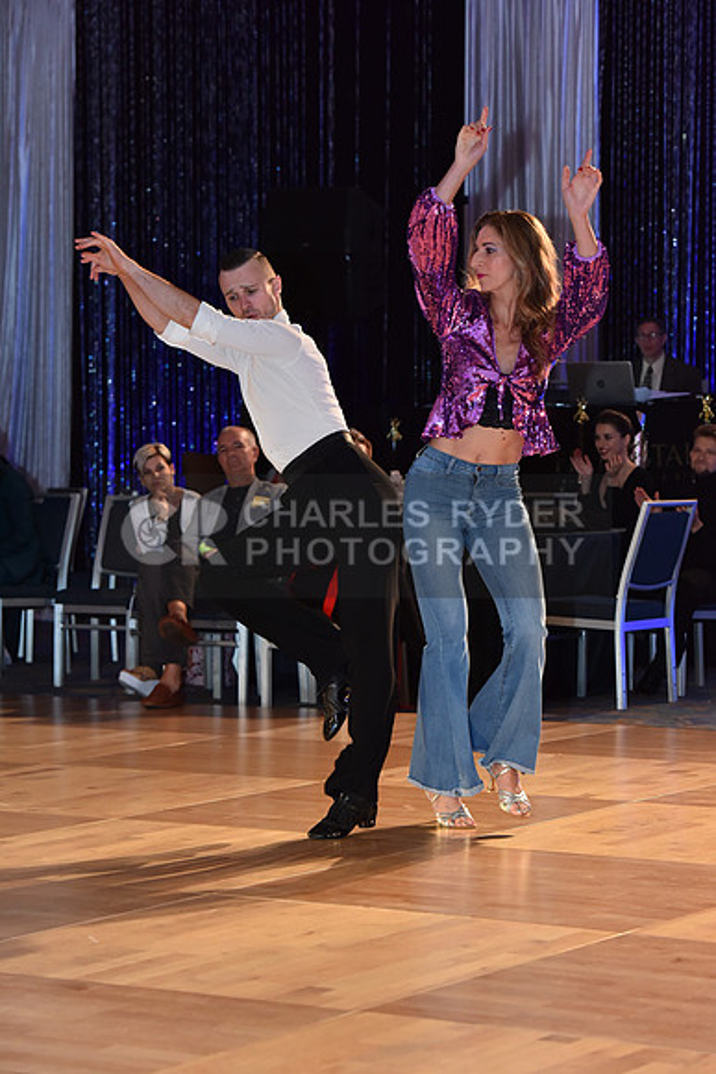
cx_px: 358
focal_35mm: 105
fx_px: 3130
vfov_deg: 19.5
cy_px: 537
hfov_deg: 13.0
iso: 2000
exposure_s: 1/250
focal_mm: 105
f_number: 5
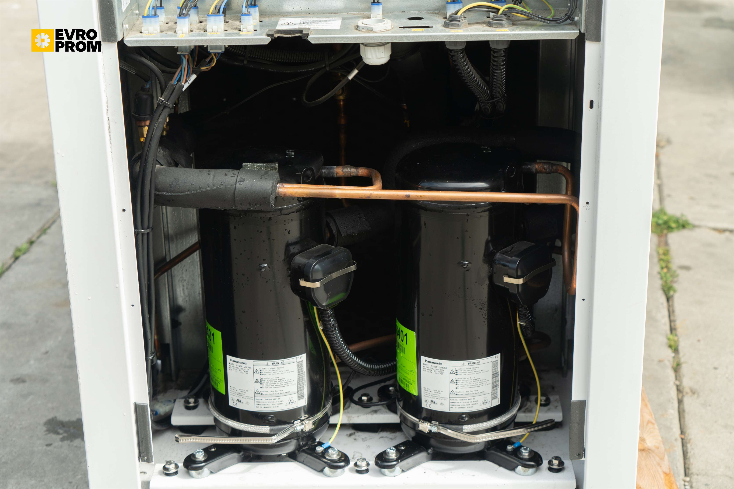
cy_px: 244
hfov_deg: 29.7
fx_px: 1386
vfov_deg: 20.0
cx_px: 367
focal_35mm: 68
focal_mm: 68
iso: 100
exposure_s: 1/80
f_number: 6.3
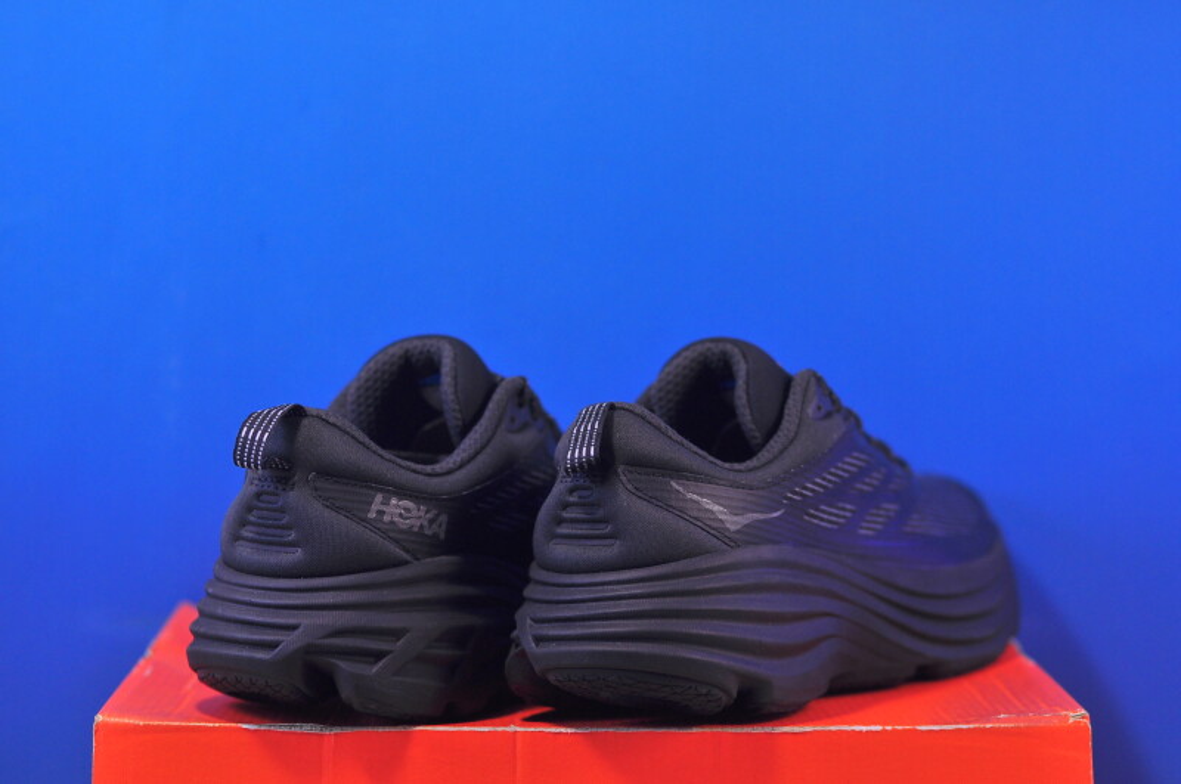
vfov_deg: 18.1
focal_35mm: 75
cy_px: 392
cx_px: 590
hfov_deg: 27.0
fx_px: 2457
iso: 250
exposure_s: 1/320
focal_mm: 50
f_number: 2.5
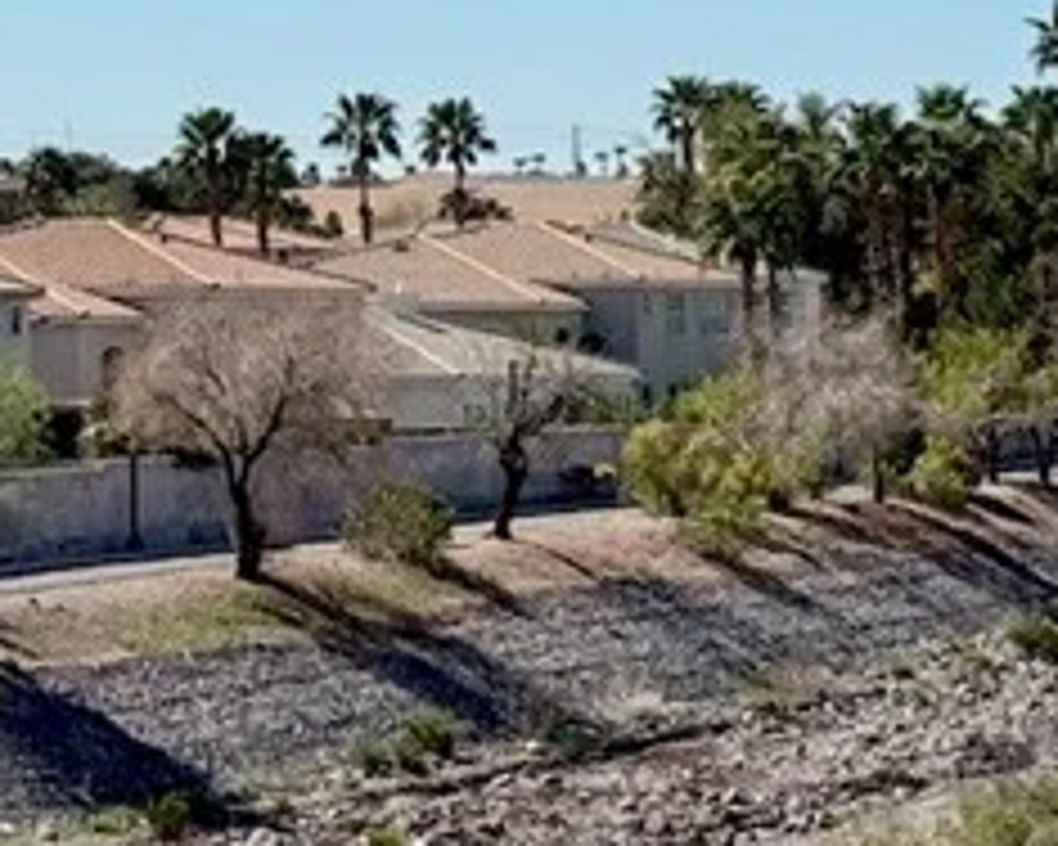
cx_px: 1940
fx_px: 6388
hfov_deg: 9.0
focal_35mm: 204
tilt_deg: -1.2
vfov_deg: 7.6
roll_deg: -0.2
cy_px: 616
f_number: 1.78
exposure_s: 1/6024
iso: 64
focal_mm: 6.76
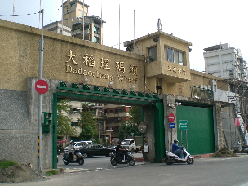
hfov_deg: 49.0
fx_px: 272
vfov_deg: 37.7
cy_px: 93
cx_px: 124
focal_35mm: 38
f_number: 4.4
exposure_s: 1/400
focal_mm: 6.3
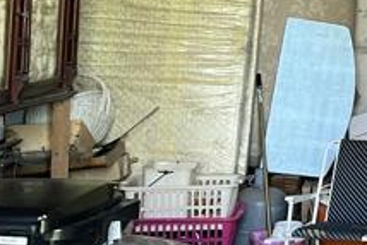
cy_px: -33
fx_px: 1030
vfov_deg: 13.3
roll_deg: -2.1
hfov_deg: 17.3
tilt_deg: -0.5
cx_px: 614
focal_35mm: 101
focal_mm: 5.1
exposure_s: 1/60
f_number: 1.6
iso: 160
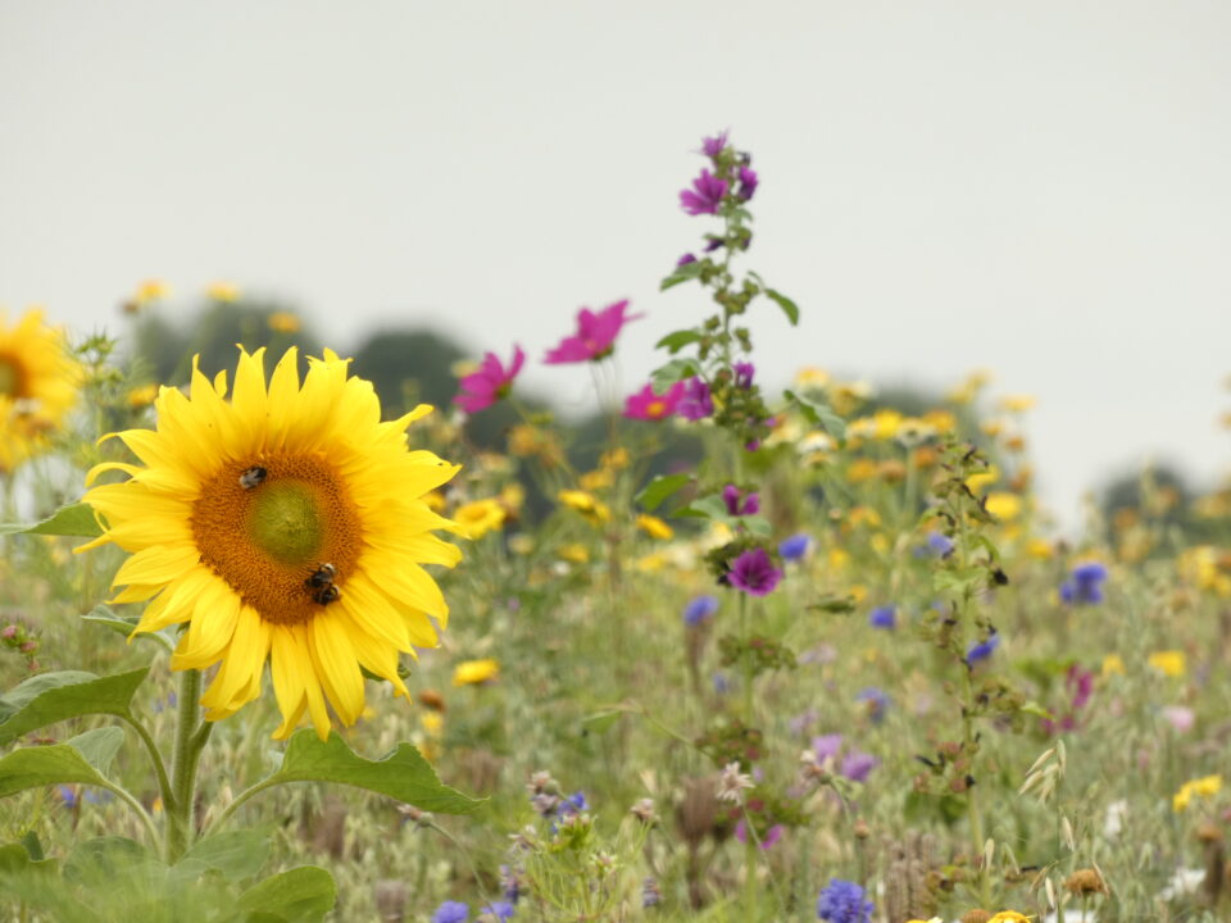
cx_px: 616
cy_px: 462
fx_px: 26209
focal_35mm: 737
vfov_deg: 2.0
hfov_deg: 2.7
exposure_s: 1/100
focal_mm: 132.1
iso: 80
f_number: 6.3
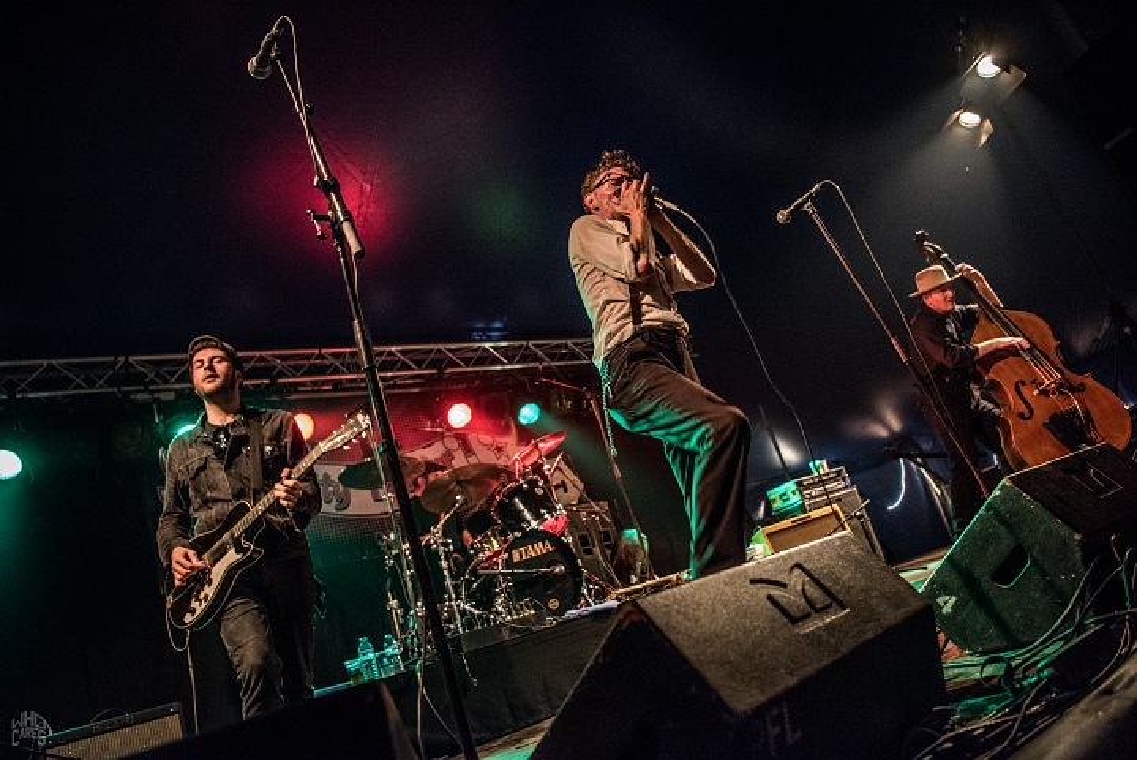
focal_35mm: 24
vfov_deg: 53.2
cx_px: 568
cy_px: 380
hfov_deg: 73.7
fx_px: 758
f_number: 2.8
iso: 2000
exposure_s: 1/80
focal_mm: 24
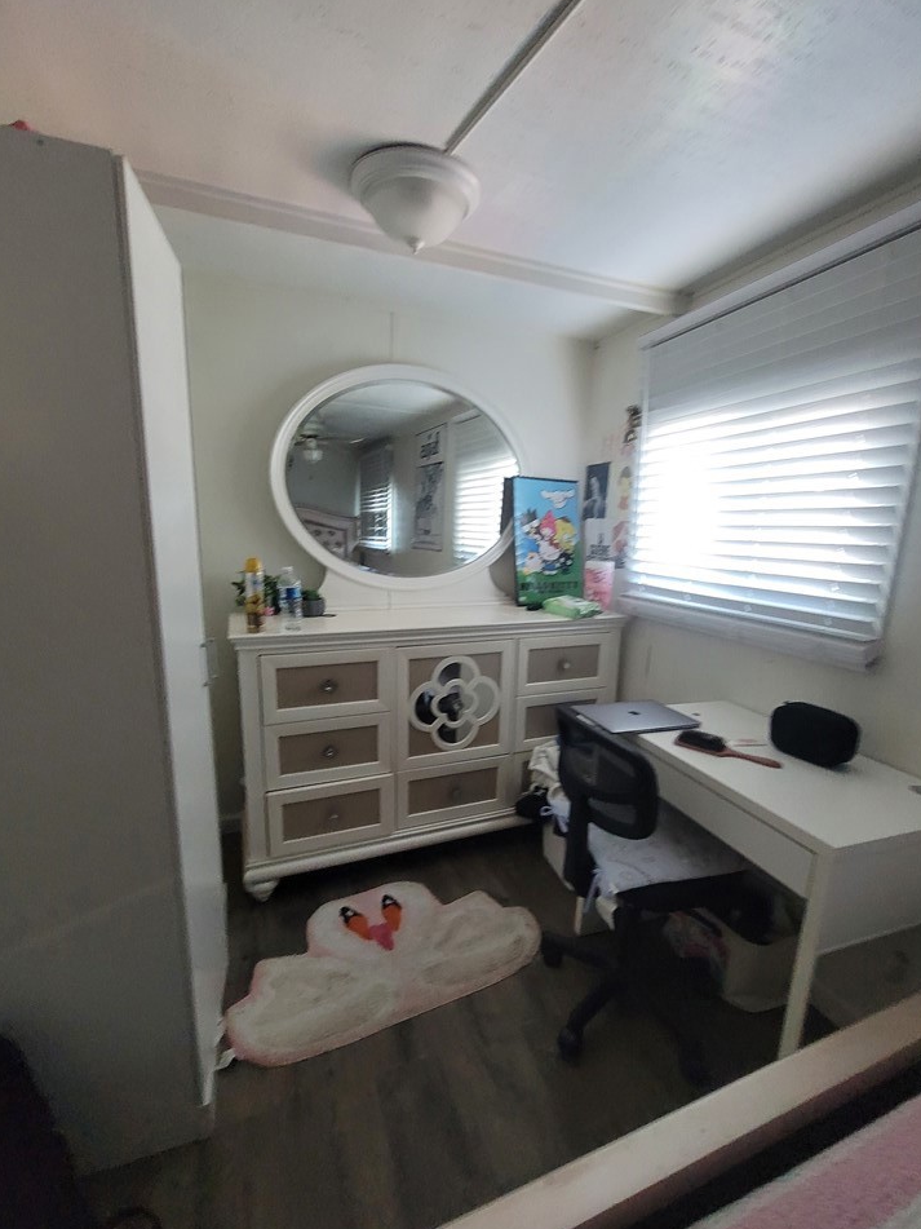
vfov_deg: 102.1
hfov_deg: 85.7
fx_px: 497
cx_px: 462
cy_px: 627
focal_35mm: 14
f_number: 2.2
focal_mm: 2.2
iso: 320
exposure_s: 1/40
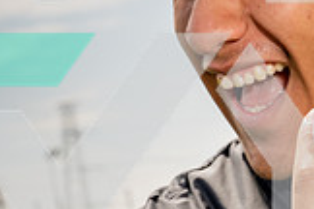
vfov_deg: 5.6
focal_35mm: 244
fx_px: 2128
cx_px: 386
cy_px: 136
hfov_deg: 8.3
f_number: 11
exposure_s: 1/250
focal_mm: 68
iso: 200
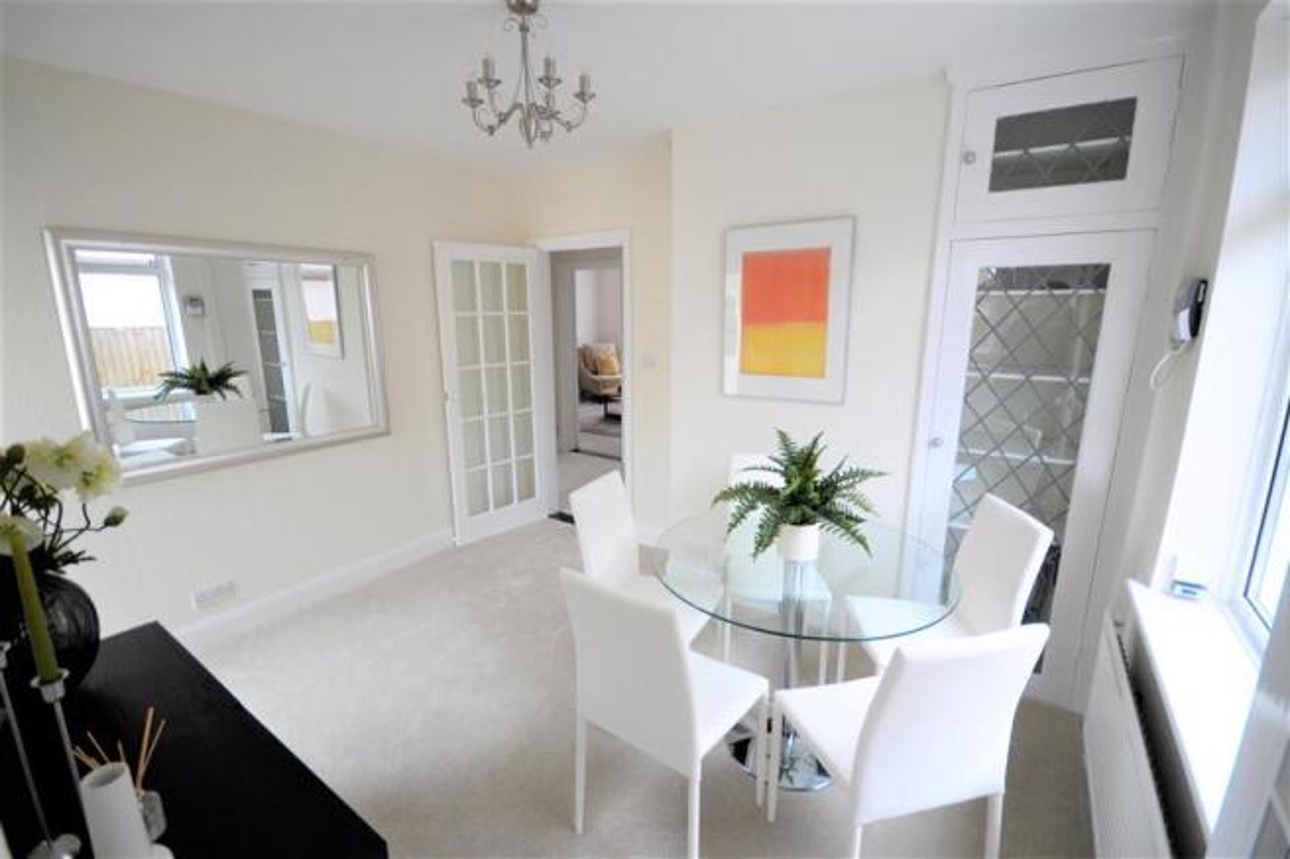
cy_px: 430
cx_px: 645
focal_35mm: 15
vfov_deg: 77.3
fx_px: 537
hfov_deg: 100.4
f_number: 4
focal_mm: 10
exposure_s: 1/50
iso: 250
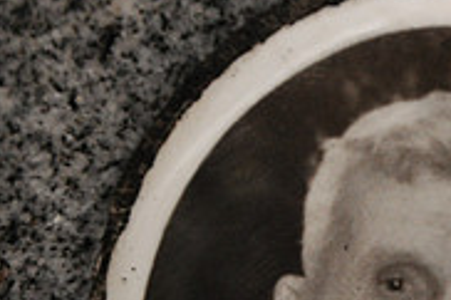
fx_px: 6278
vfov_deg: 2.7
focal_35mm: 502
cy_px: 341
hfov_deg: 4.1
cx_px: 478
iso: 800
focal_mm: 105
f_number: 5.6
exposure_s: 1/60
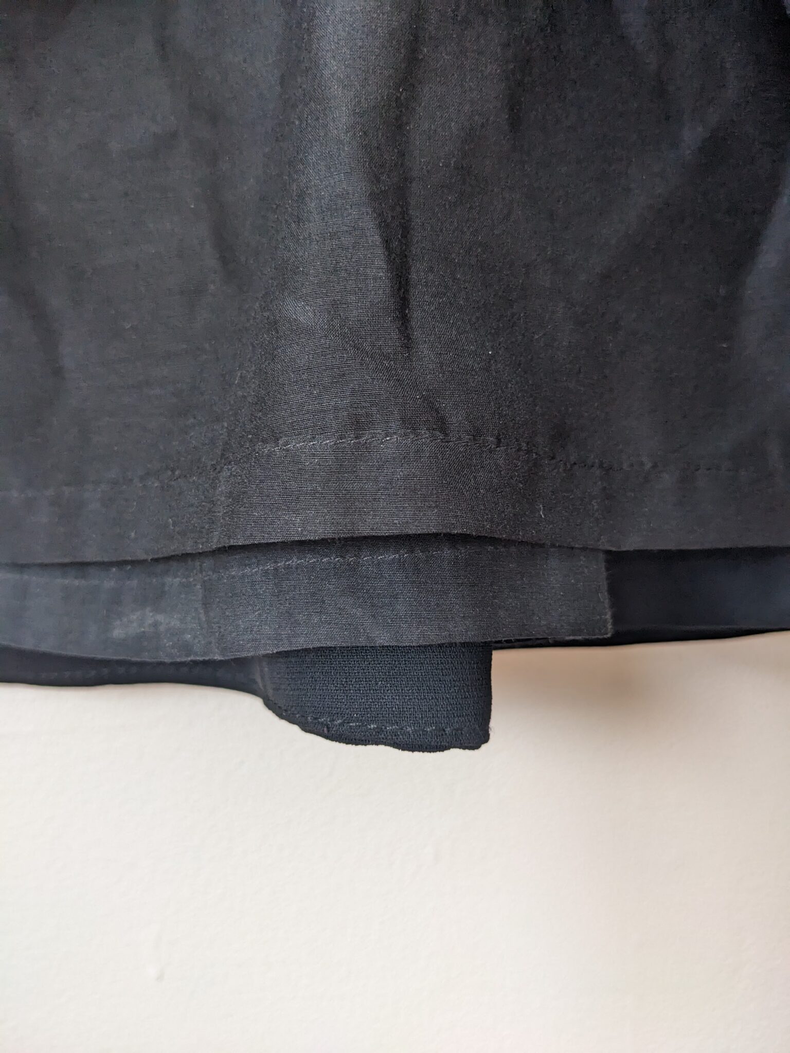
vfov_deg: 65.3
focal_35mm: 27
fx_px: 822
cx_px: 395
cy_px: 526
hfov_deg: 51.4
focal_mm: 4.38
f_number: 1.73
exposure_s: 1/120
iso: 226
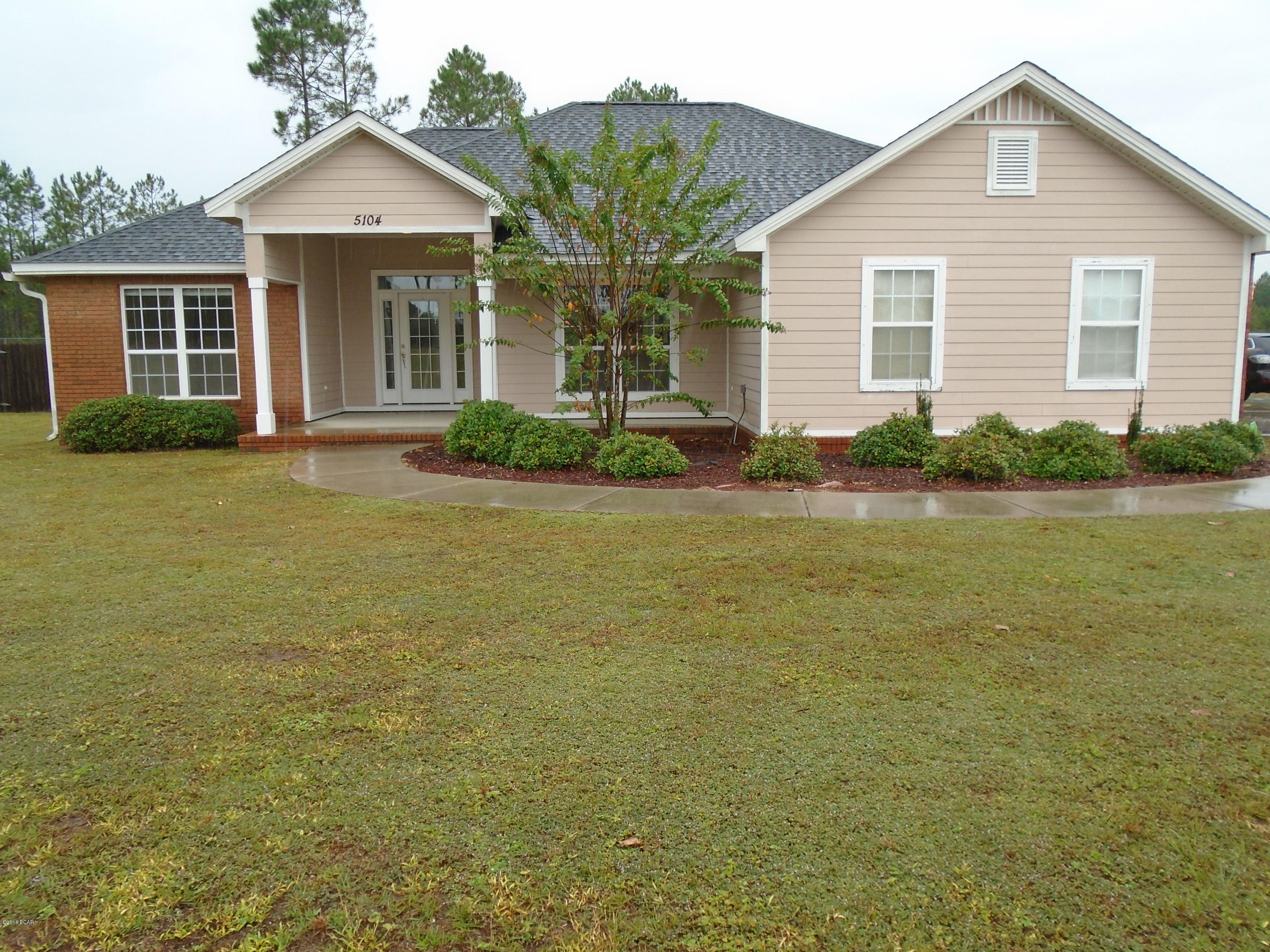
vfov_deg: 53.1
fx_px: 954
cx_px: 635
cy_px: 476
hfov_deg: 67.3
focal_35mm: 26
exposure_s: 1/125
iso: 100
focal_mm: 4.6
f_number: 3.2
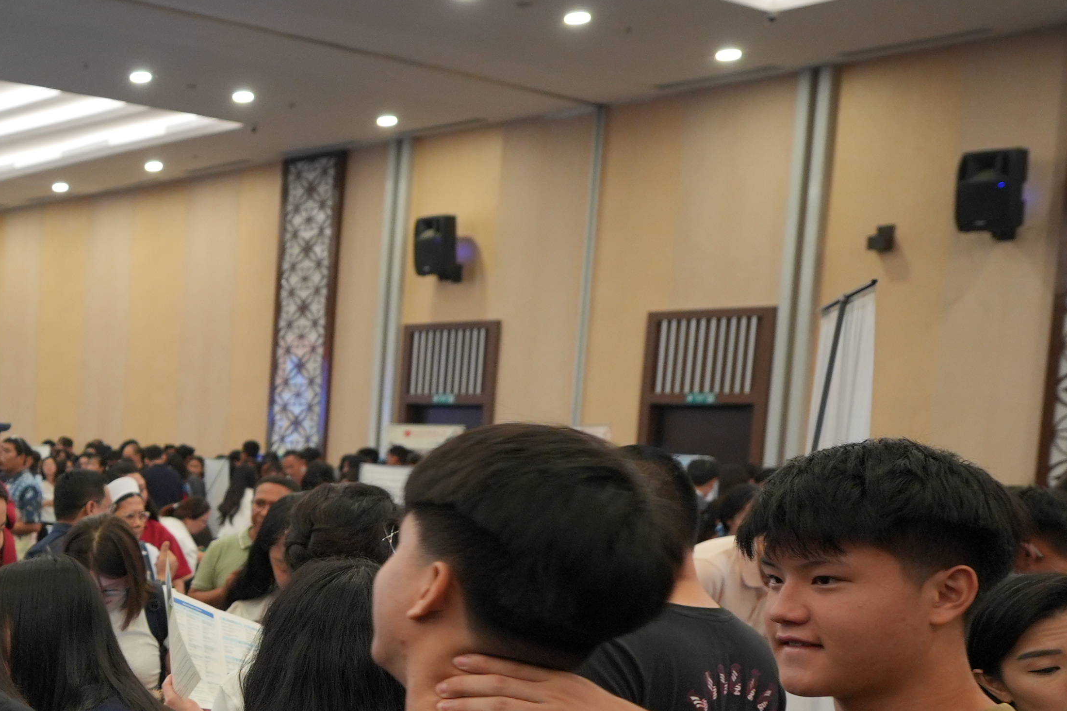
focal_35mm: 51
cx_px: -277
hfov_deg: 31.3
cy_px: 576
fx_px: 1511
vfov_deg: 26.0
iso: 800
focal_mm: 16
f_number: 2.8
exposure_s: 1/80
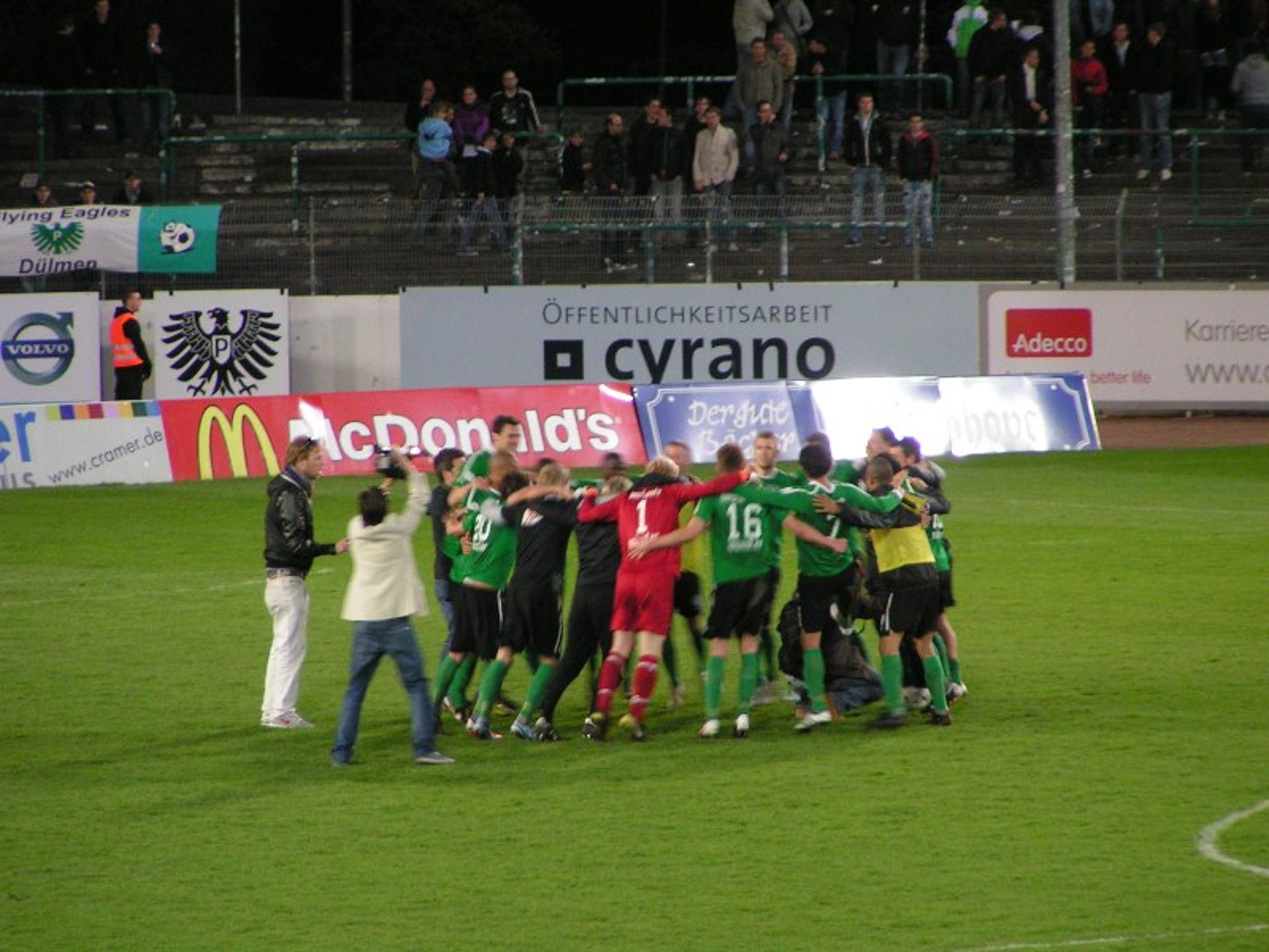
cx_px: 634
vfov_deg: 4.6
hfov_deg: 6.1
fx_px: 11951
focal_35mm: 326
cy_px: 476
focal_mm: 49.8
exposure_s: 1/30
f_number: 3.5
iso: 200
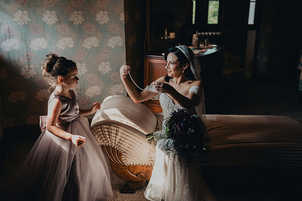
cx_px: 151
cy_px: 100
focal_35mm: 38
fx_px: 319
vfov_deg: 35.1
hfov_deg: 50.7
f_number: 2.8
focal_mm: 38
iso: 1250
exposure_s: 1/640
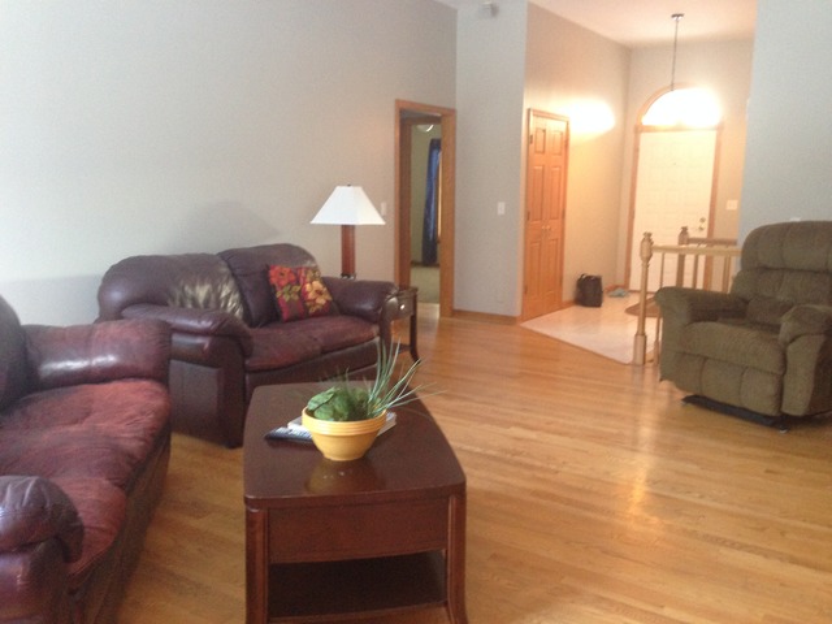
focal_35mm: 33
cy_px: 312
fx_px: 793
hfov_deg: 55.4
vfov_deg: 42.9
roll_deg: -0.8
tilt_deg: -9.1
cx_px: 416
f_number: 2.4
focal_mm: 4.12
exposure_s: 1/20
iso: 250
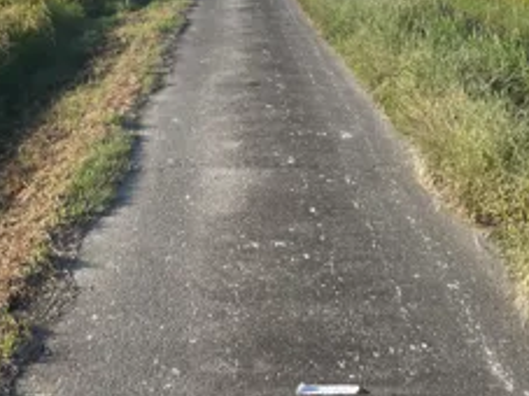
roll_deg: +1.9
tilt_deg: -4.9
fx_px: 840
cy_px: 0
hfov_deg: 35.0
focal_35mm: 55
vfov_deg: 25.2
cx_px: 261
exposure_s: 1/2398
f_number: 1.6
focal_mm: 4.2
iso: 32
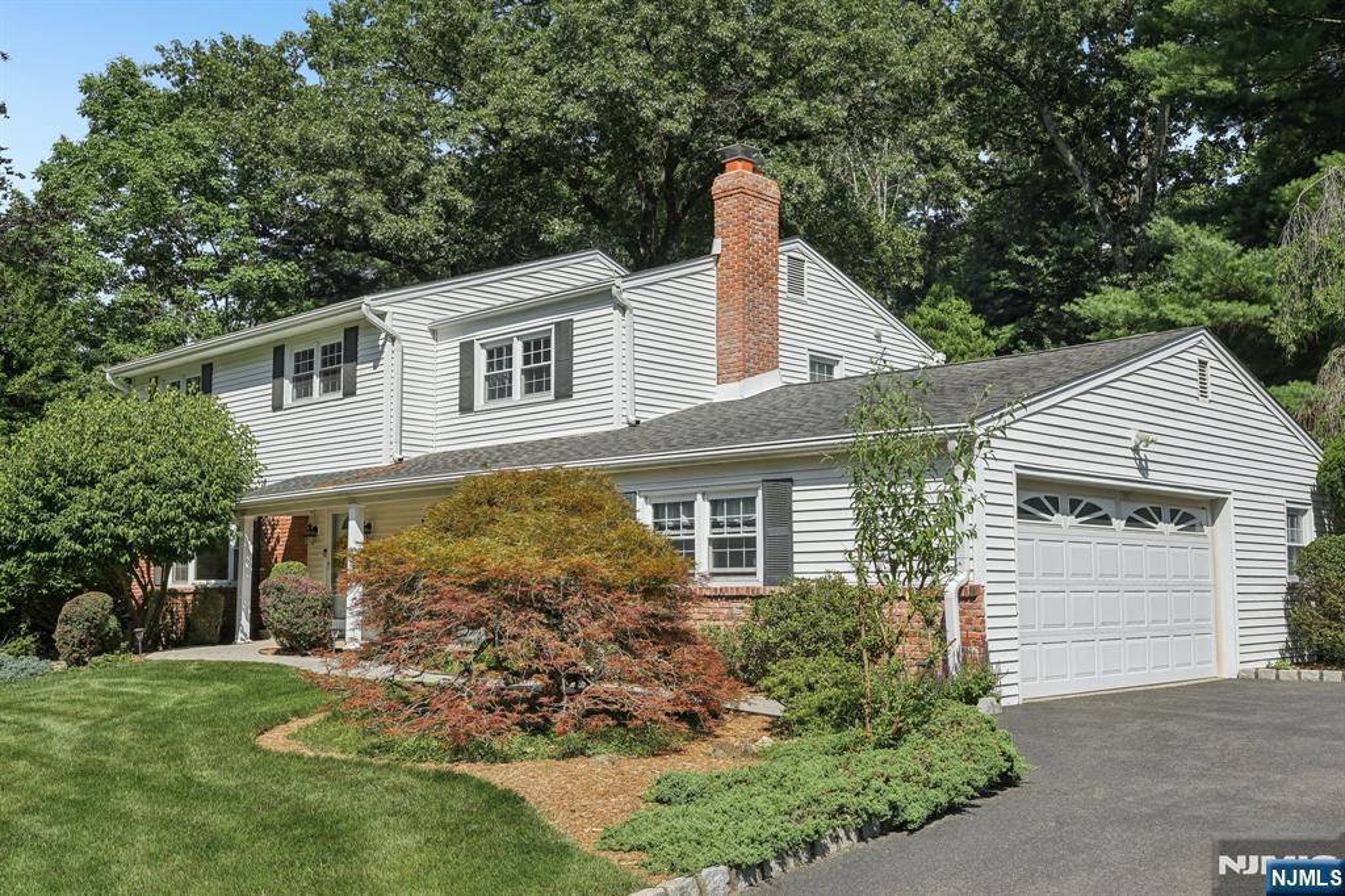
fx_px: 1232
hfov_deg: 57.2
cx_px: 672
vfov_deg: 39.9
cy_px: 448
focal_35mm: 33
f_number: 9
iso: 100
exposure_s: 1/250
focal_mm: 33
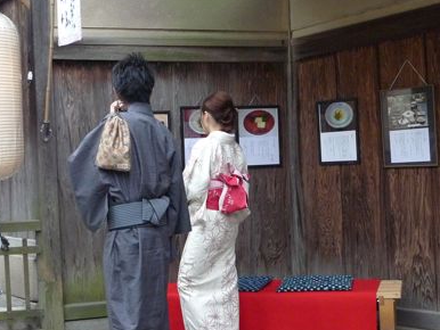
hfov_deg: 33.2
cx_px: 221
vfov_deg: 25.3
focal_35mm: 58
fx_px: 738
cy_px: 174
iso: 500
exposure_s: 1/200
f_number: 2.3
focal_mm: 7.4
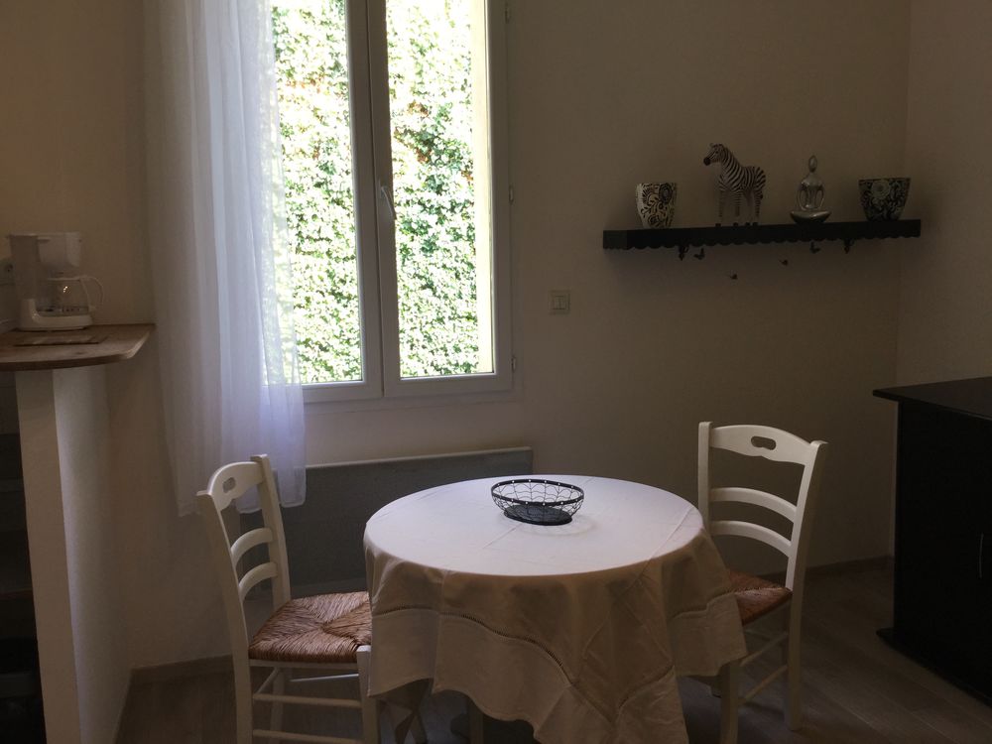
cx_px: 496
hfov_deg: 58.4
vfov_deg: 45.4
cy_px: 372
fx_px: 888
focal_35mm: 31
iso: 25
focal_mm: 3.3
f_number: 2.4
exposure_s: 1/50
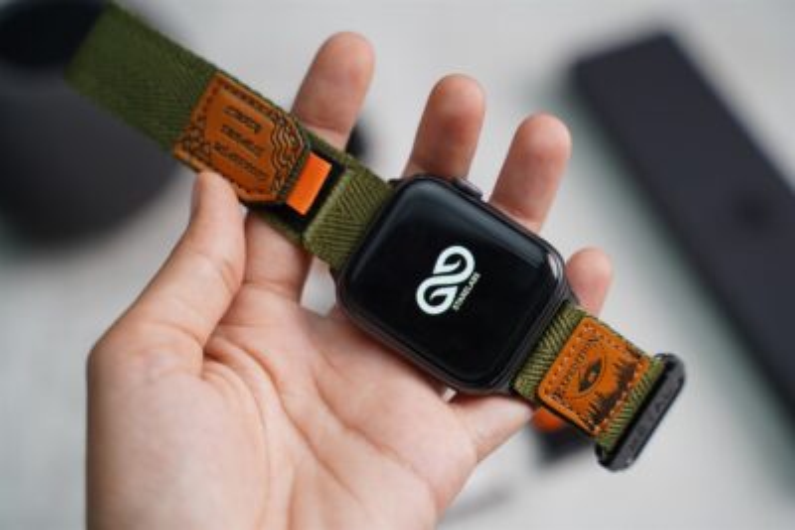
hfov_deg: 27.0
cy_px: 265
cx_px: 398
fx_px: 1657
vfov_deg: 18.2
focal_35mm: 75
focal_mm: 75
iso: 500
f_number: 4
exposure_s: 1/80
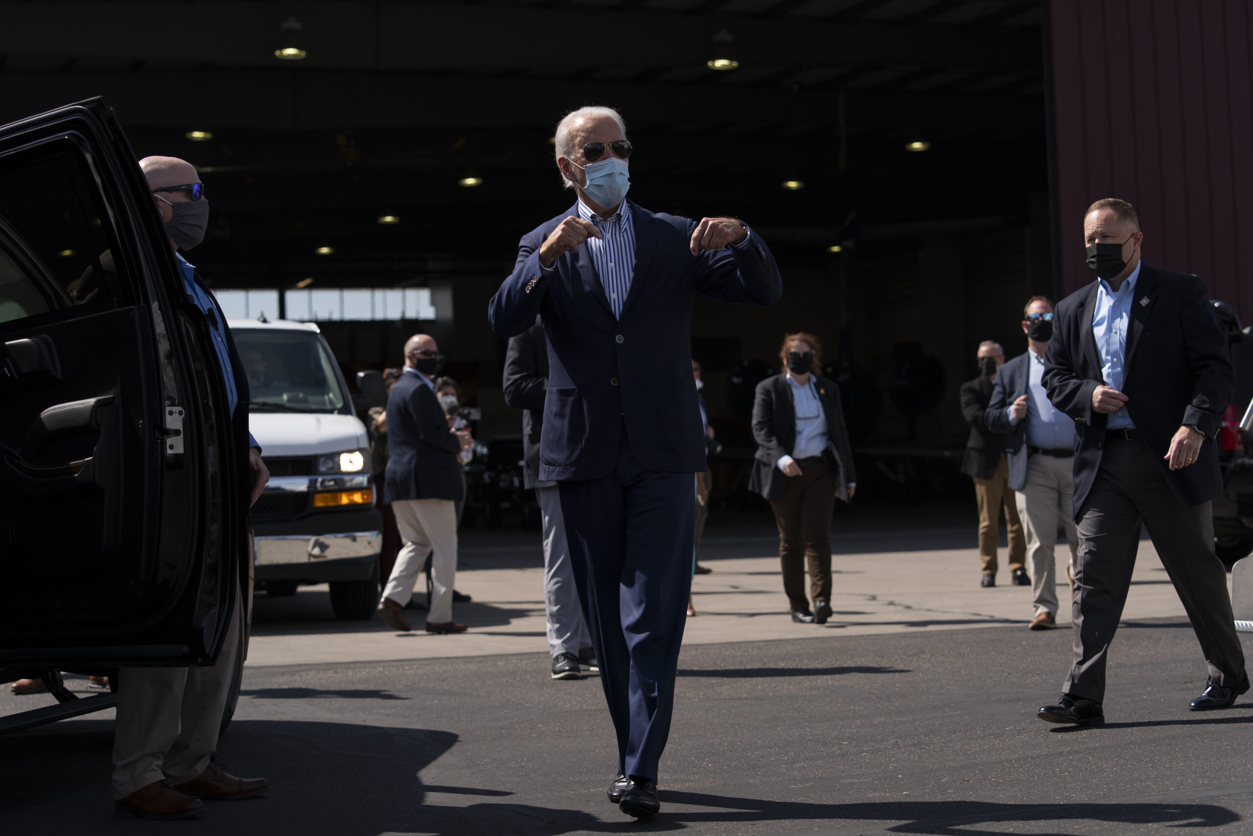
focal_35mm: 70
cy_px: 418
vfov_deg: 19.5
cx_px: 626
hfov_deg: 28.8
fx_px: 2436
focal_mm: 70
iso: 125
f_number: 4.5
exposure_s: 1/1250
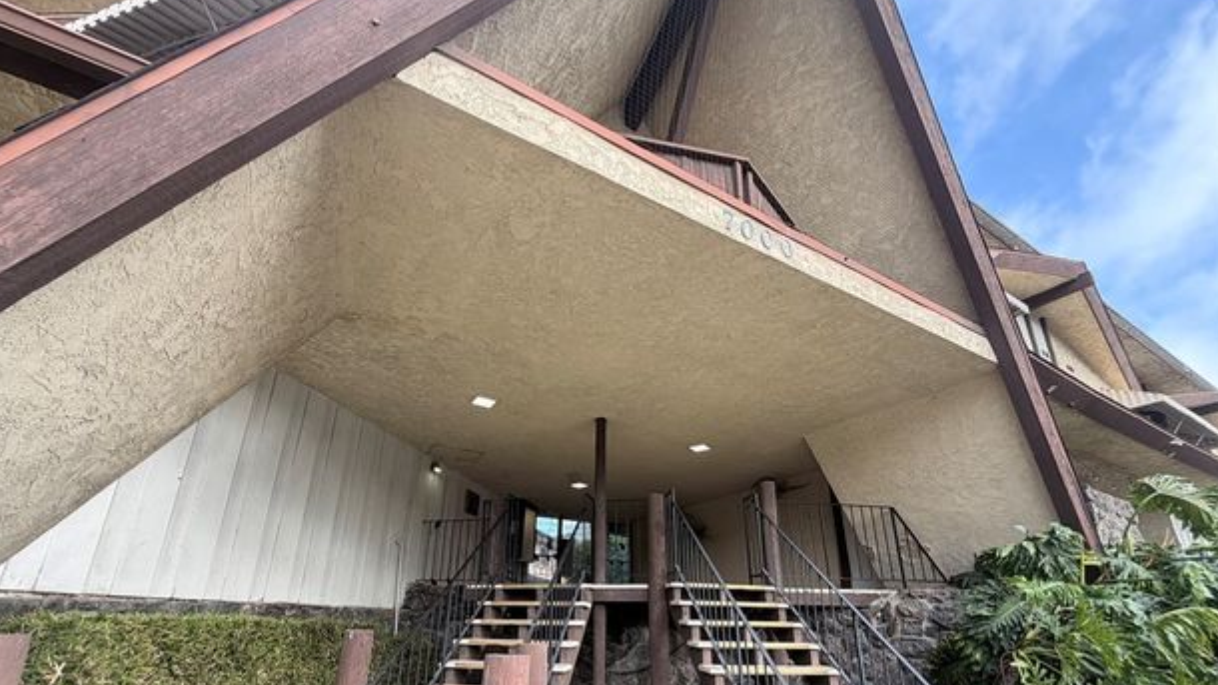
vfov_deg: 65.5
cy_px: 449
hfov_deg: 99.3
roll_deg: -1.7
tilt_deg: +19.5
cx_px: 591
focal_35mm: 16
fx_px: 517
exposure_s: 1/252
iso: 40
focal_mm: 2.22
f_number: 2.2
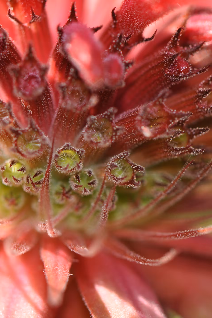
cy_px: 159
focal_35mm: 238
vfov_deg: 8.7
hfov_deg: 5.8
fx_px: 2099
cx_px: 23
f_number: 8
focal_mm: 105
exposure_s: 1/200
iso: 200
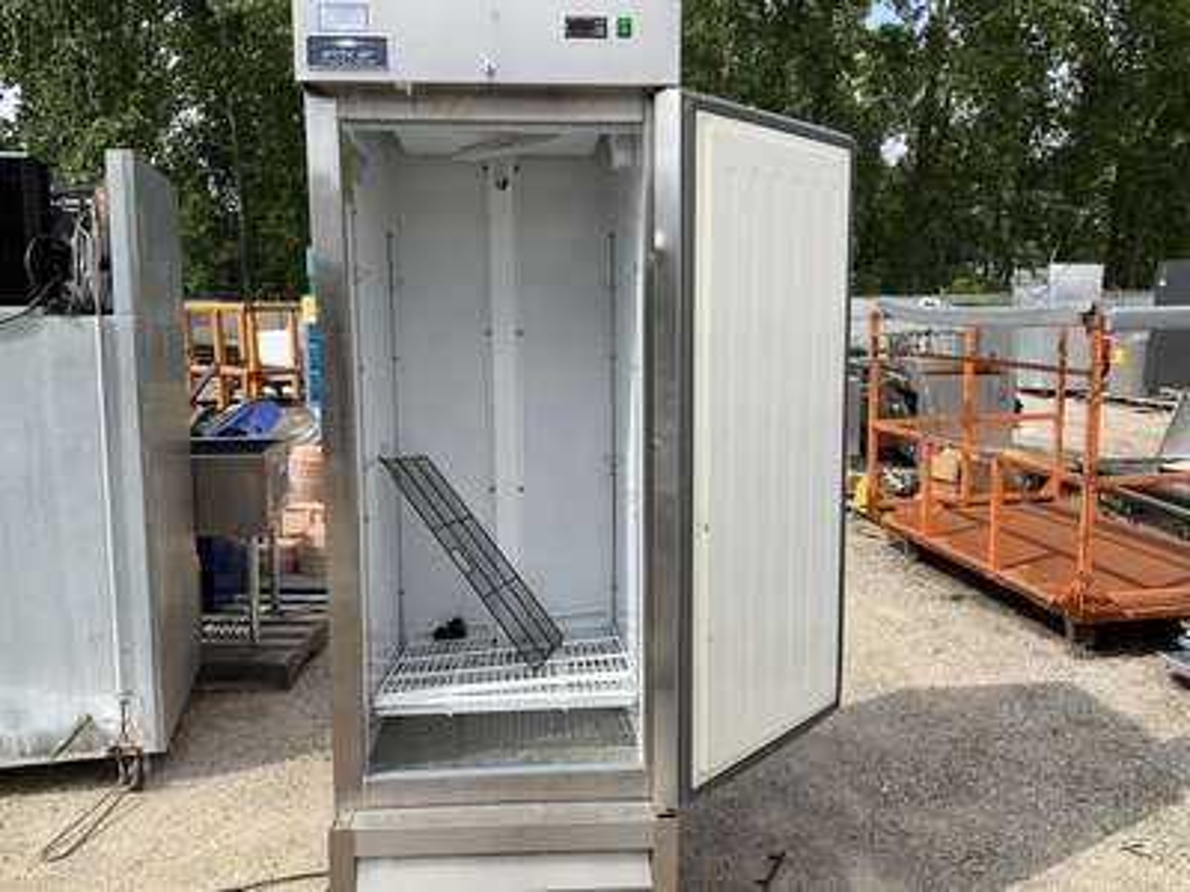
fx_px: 997
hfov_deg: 61.7
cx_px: 595
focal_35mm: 29
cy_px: 446
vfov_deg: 48.2
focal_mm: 3
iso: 25
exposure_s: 1/1984
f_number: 1.8
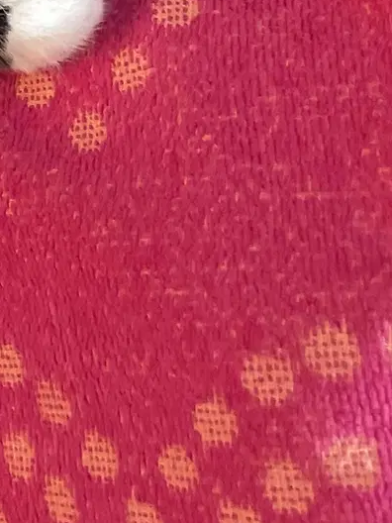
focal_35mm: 126
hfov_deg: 11.2
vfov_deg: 13.0
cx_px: -234
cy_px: -613
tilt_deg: -71.5
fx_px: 1902
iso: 500
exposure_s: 1/40
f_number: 1.6
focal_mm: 4.2
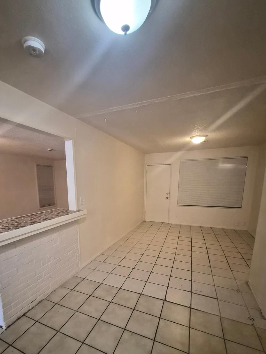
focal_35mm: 16
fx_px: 164
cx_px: 110
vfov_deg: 93.2
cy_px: 213
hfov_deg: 77.4
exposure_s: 1/60
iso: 800
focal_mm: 1.7
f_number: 2.2
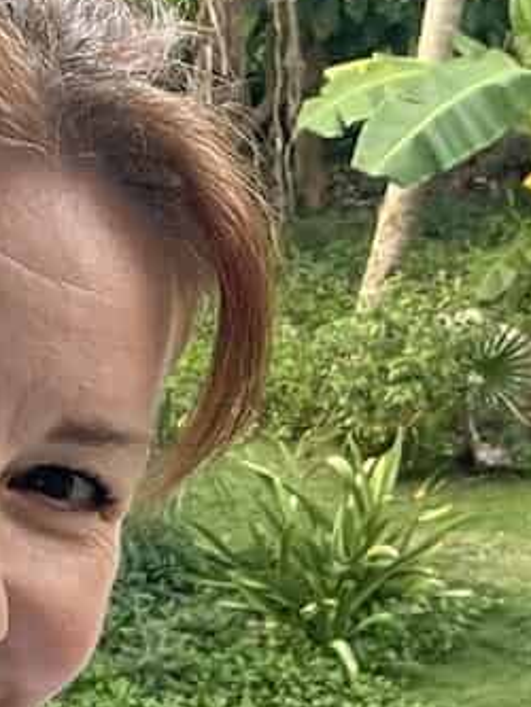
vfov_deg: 17.9
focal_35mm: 108
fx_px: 2208
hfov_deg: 13.6
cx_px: 508
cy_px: 665
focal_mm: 2.71
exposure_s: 1/60
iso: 125
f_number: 2.2
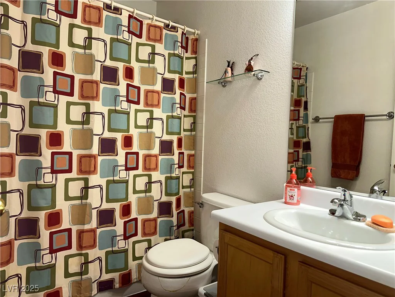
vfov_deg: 56.8
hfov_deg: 71.6
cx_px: 198
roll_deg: -2.3
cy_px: 148
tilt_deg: -2.9
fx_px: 274
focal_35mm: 24
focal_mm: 6.86
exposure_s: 1/120
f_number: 1.78
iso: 125
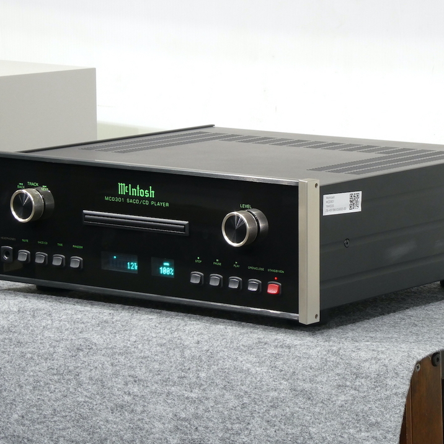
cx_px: 252
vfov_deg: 10.9
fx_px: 2322
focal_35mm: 160
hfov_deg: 10.9
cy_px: 221
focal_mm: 24.2
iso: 200
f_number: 5.3
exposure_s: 1/4
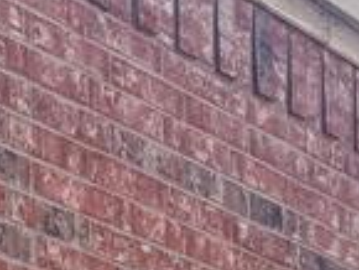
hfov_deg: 11.5
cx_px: 421
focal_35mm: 169
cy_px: 808
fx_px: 1754
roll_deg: +0.9
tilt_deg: -1.0
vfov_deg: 7.7
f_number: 1.78
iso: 80
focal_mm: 6.76
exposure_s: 1/598
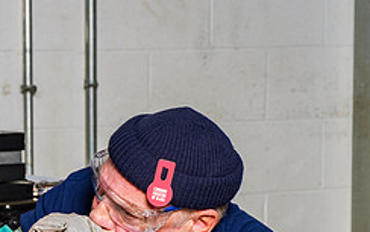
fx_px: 2079
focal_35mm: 206
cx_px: 26
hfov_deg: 10.1
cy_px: 201
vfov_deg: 6.4
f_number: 5.6
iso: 200
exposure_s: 1/125
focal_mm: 51.6
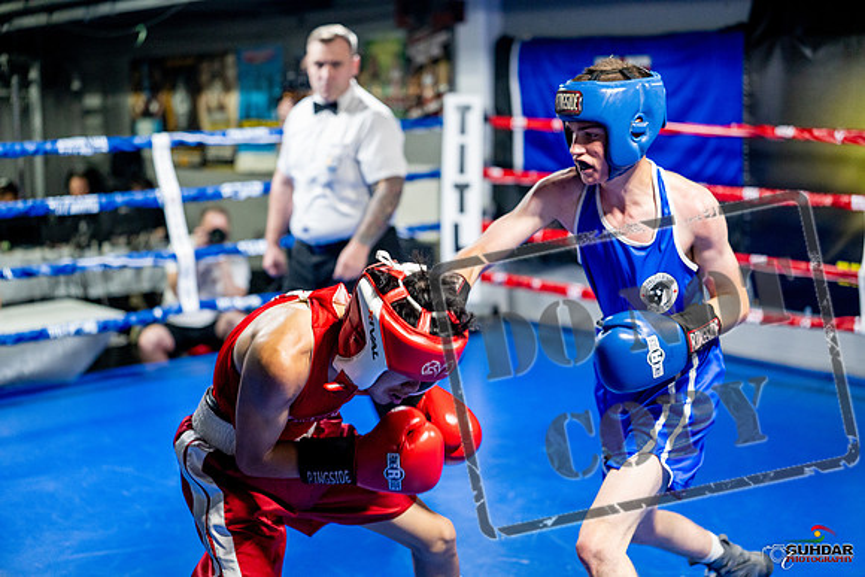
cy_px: 288
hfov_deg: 36.2
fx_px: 1322
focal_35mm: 55
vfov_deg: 24.6
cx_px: 432
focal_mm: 55
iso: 4000
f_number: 2
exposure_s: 1/800
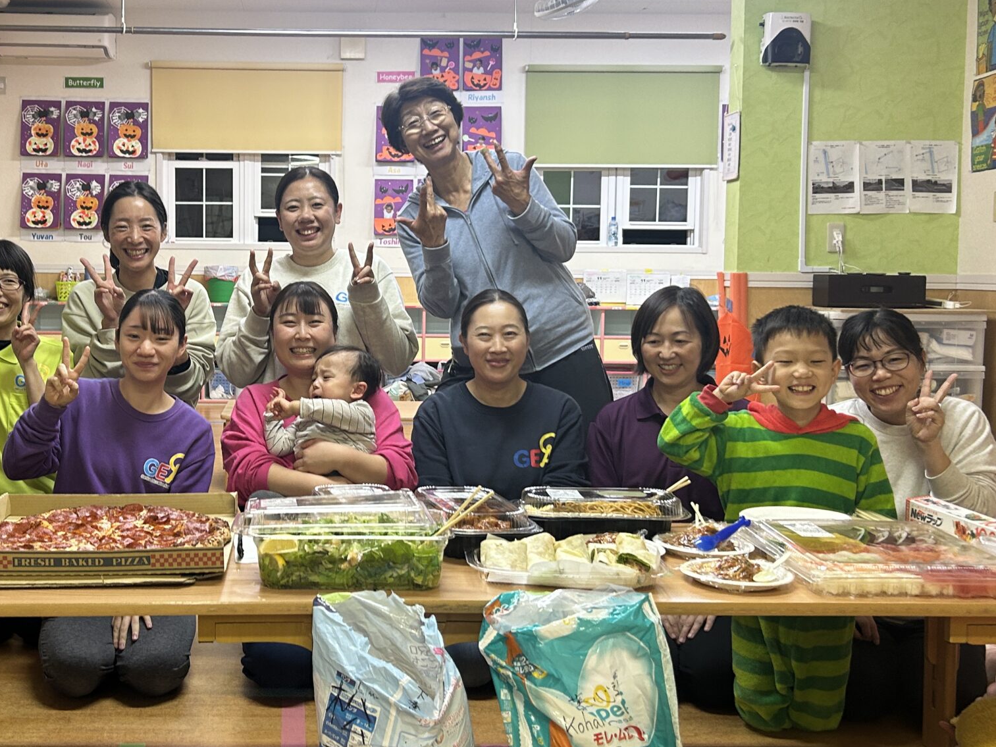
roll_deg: +0.0
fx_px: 1266
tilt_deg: -2.8
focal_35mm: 44
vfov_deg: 32.9
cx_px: 322
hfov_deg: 42.3
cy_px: 342
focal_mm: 5.7
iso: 100
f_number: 1.5
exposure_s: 1/60
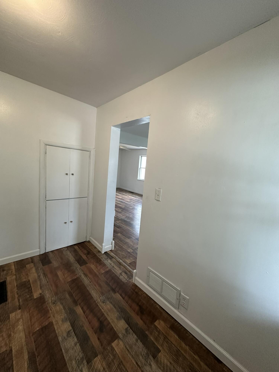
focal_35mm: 14
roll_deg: -4.9
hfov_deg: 85.7
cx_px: 140
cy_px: 186
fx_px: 150
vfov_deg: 102.1
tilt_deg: -7.1
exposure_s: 1/120
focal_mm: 2.22
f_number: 2.2
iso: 250
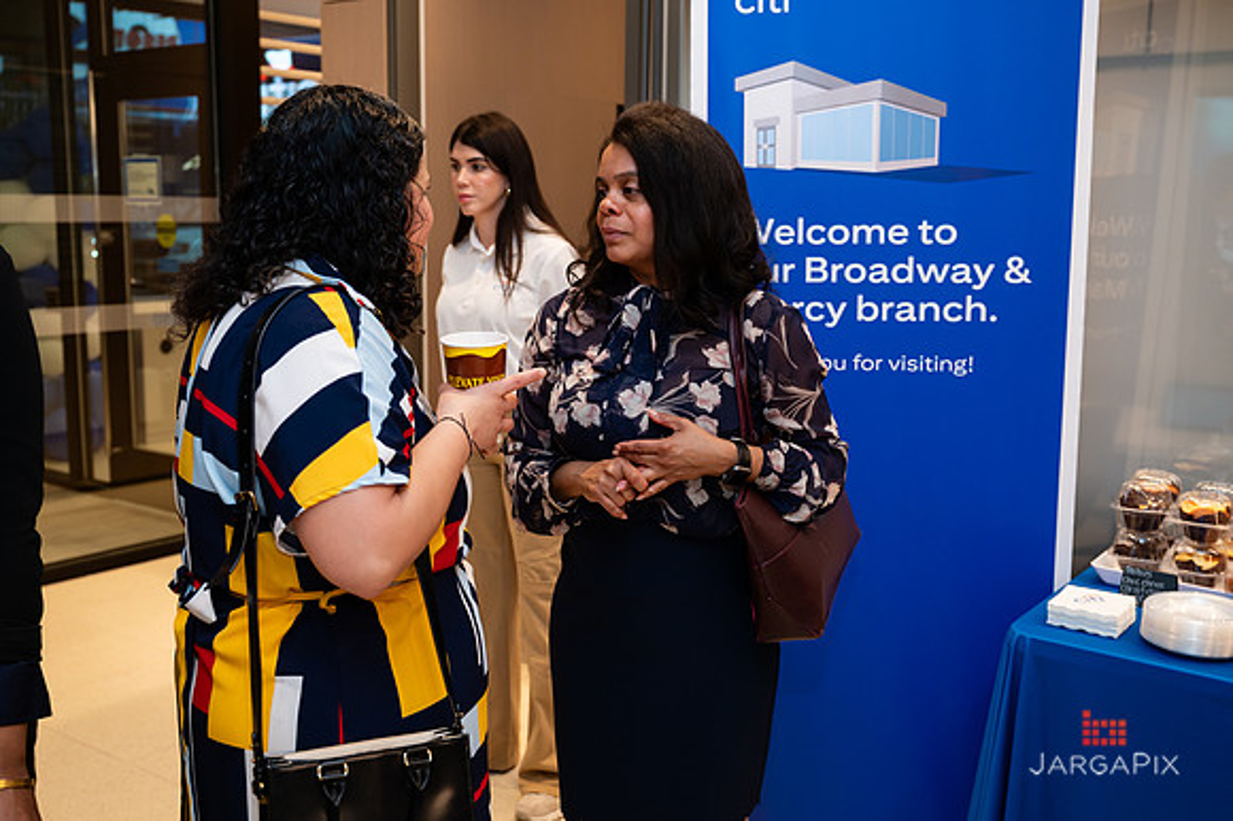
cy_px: 410
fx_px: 1300
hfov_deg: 50.7
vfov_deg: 35.0
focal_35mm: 38
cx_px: 616
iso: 400
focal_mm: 37
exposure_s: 1/160
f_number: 4
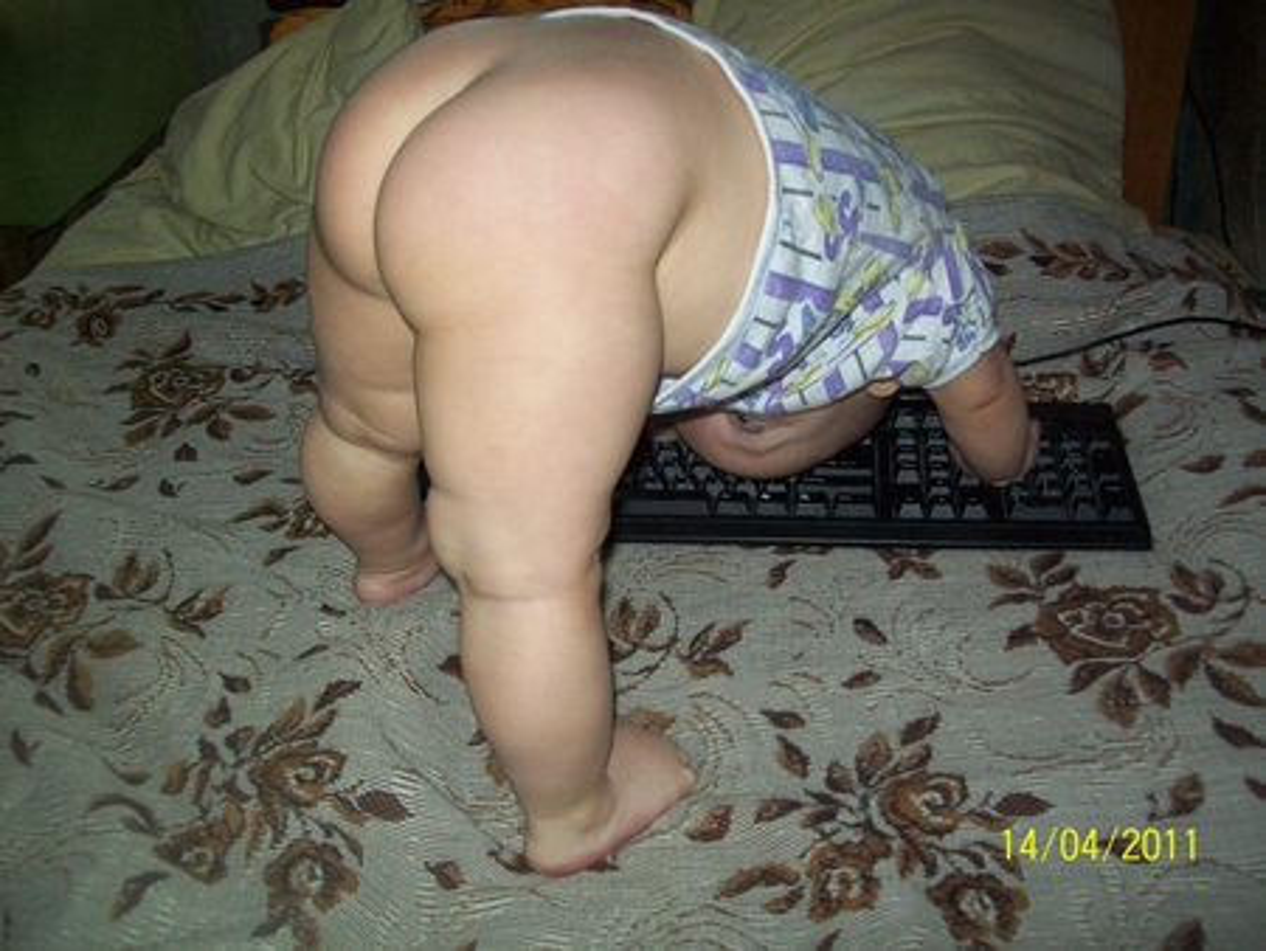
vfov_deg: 39.7
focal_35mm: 36
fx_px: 1317
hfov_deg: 51.3
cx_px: 633
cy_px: 476
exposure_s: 1/60
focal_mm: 6
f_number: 2.7
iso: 160
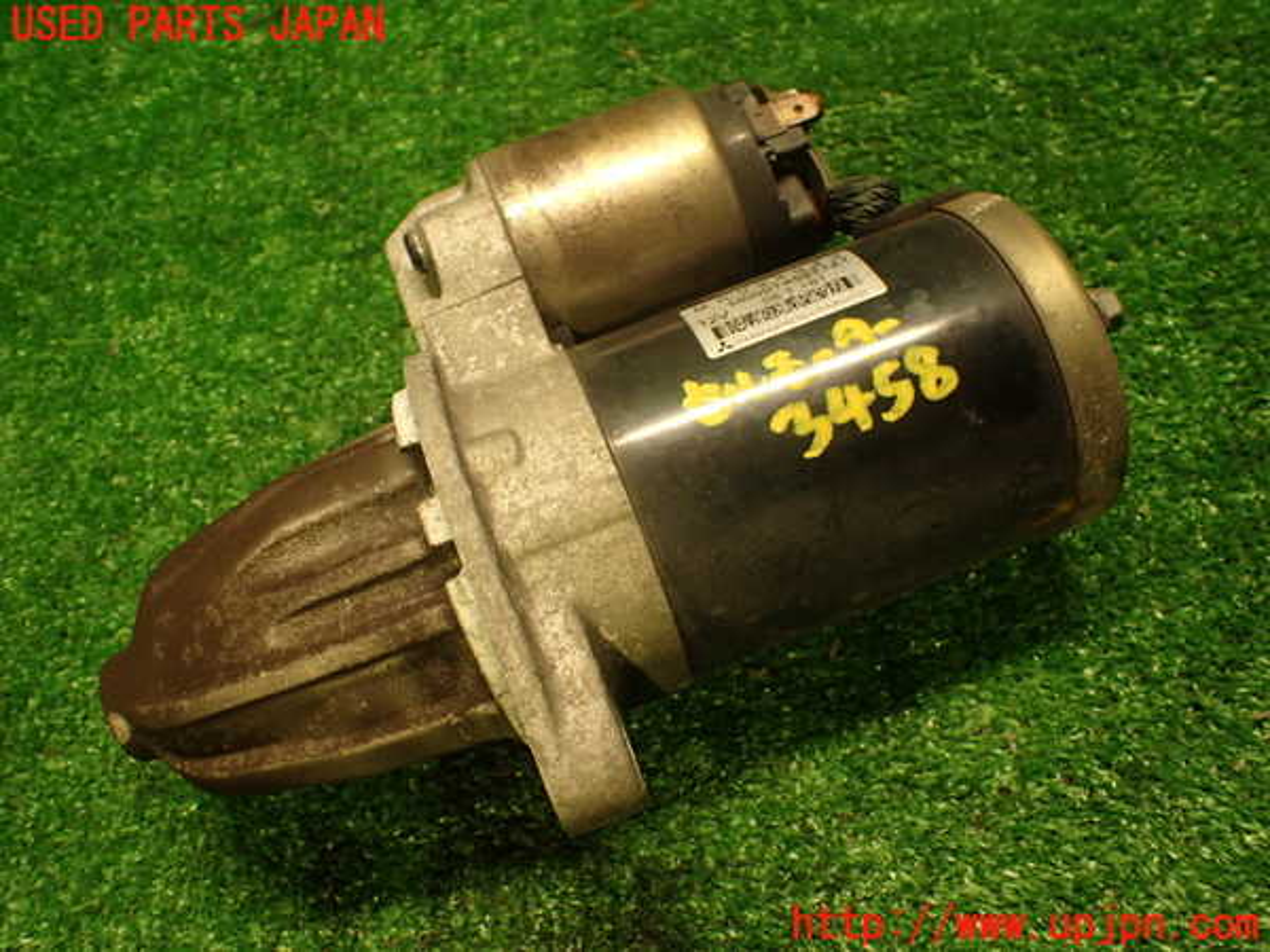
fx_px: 1101
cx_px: 635
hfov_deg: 60.0
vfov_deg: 46.8
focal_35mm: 30
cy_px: 476
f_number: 2.3
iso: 320
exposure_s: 1/30
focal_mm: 5.4
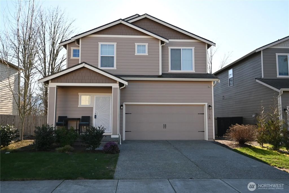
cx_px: 144
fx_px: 241
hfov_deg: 61.9
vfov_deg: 43.6
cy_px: 96
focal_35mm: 30
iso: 160
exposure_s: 1/250
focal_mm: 20
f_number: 5.6
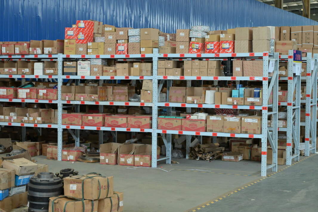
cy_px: 106
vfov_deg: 19.4
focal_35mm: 70
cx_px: 159
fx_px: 618
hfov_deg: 28.9
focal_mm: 47
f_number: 4
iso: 3200
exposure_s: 1/1000
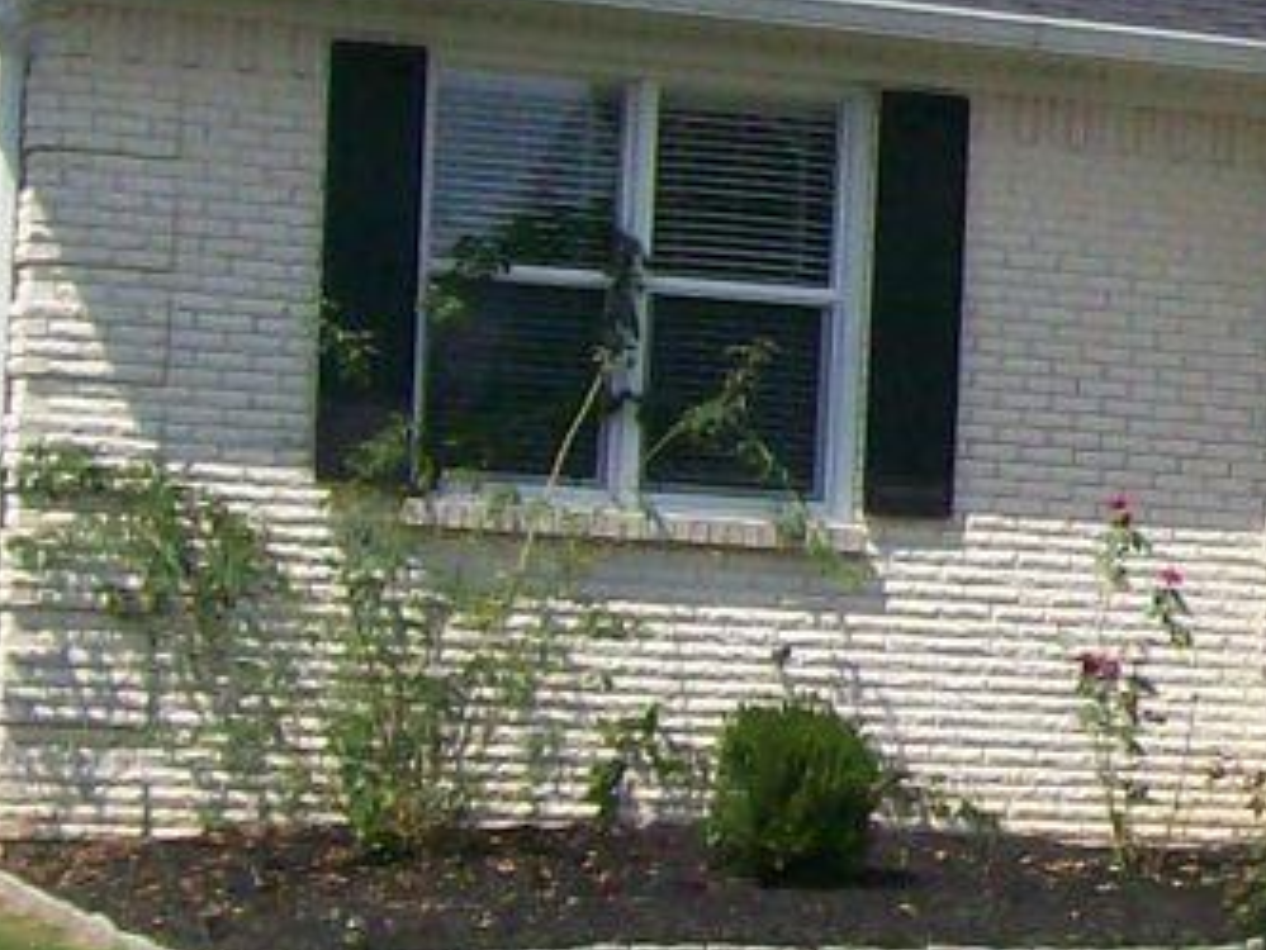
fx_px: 6329
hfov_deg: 10.8
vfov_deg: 8.5
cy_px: -23
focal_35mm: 173
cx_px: 2220
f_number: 4.8
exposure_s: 1/569
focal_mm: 6
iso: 80
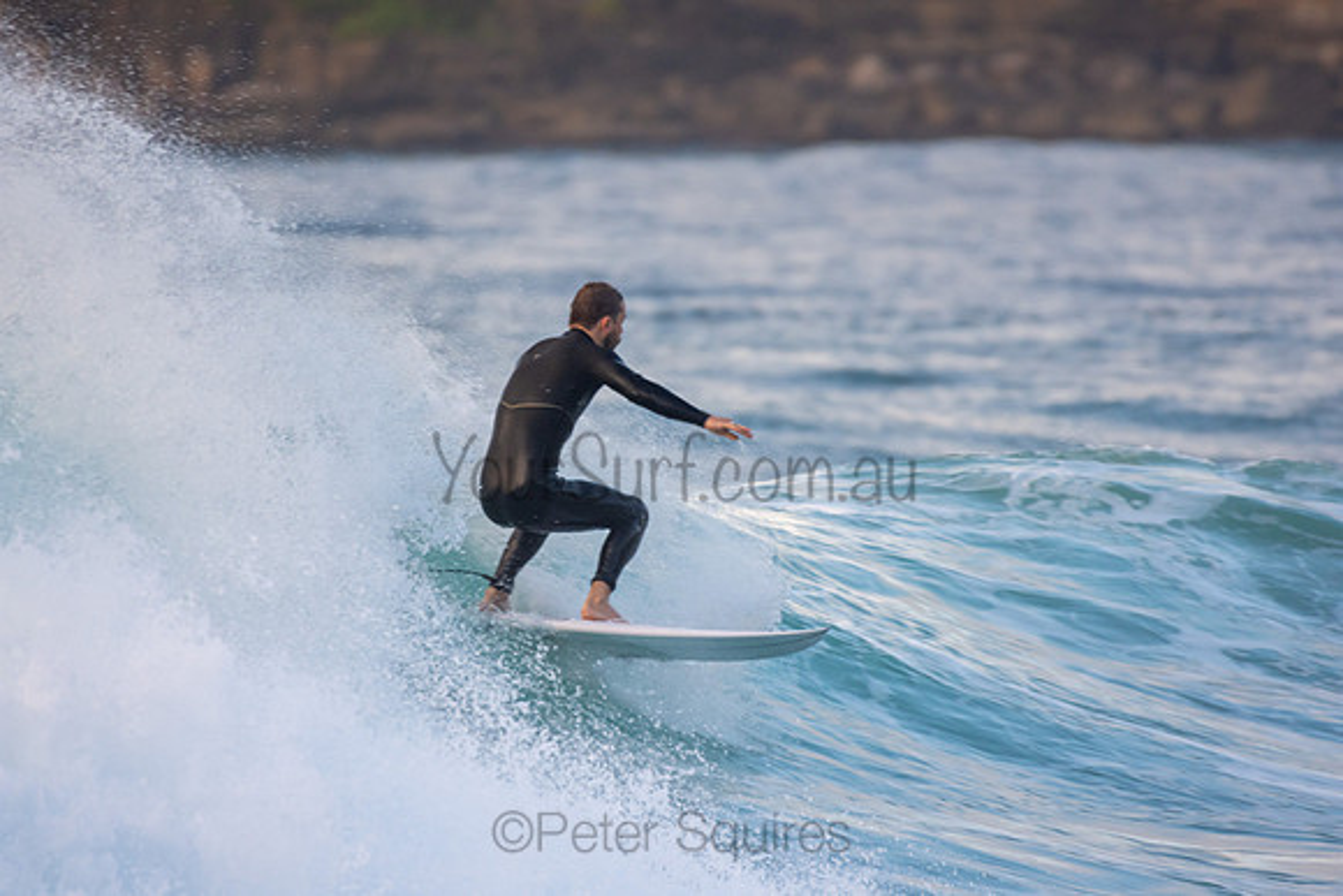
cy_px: 448
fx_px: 27984
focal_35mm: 750
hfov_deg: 2.7
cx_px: 672
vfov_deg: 1.8
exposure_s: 1/500
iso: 500
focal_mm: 500
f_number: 5.6
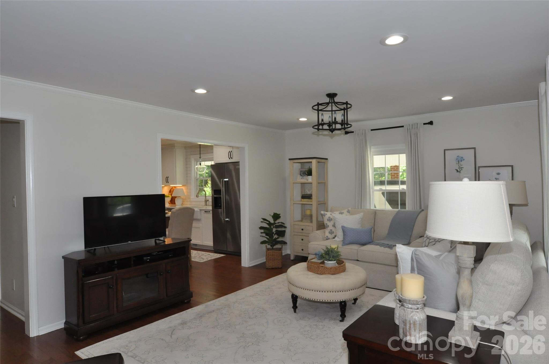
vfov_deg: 59.4
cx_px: 274
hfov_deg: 81.3
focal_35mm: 21
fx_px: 320
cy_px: 182
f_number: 6.3
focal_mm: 14
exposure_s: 1/60
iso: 1000
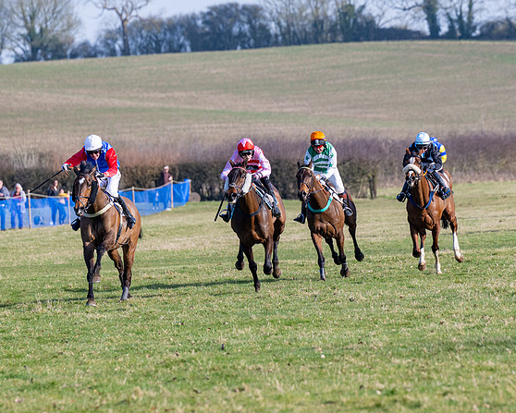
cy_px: 182
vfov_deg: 4.7
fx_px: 5088
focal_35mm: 333
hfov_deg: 5.8
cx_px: 274
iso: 200
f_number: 4
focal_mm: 160
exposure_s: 1/1600
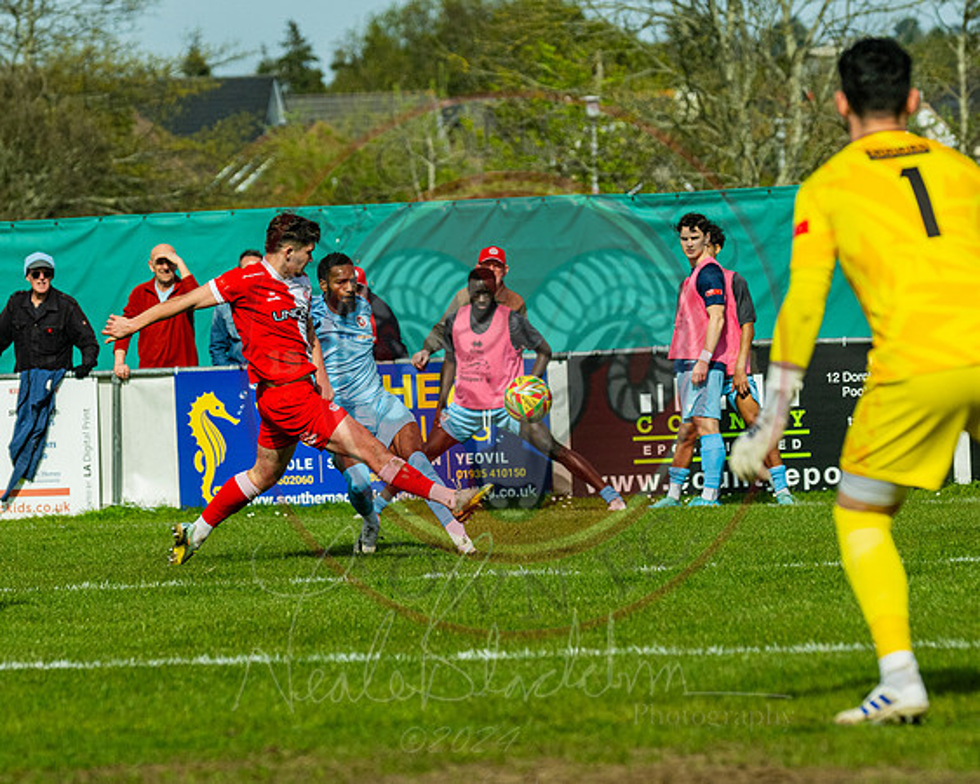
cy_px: 377
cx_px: 301
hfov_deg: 6.0
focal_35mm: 321
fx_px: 9312
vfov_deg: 4.8
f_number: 4
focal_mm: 165
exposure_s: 1/8000
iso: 400
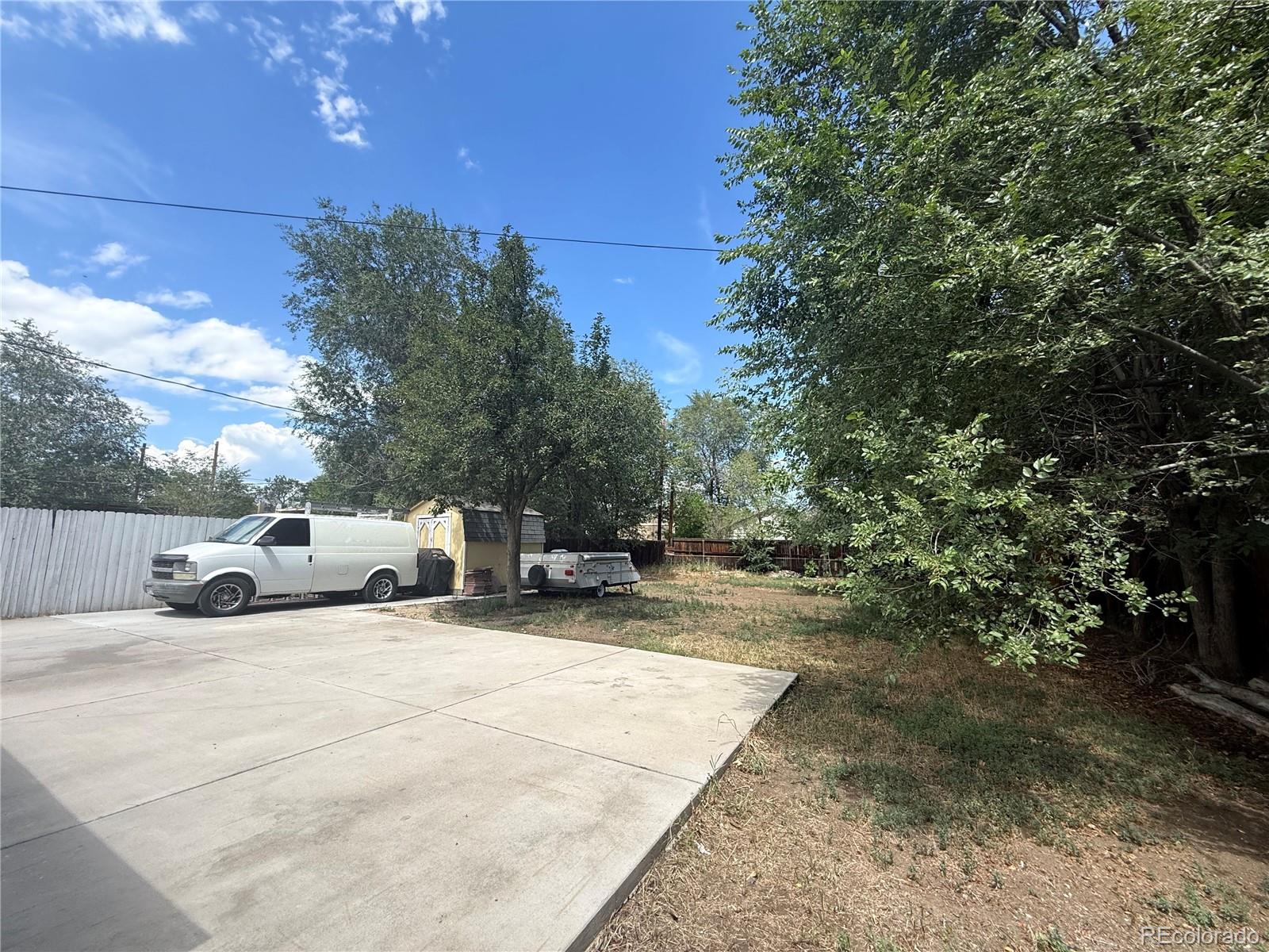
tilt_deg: +7.9
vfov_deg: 85.7
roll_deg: -1.5
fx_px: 513
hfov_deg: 102.1
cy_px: 476
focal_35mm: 14
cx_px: 634
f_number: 2.2
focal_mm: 2.22
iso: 50
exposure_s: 1/876
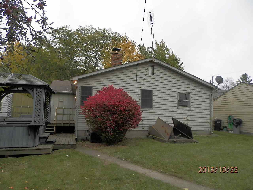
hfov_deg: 69.4
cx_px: 126
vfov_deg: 54.9
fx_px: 183
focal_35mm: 25
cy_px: 95
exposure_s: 1/160
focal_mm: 4.5
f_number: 3.1
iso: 80
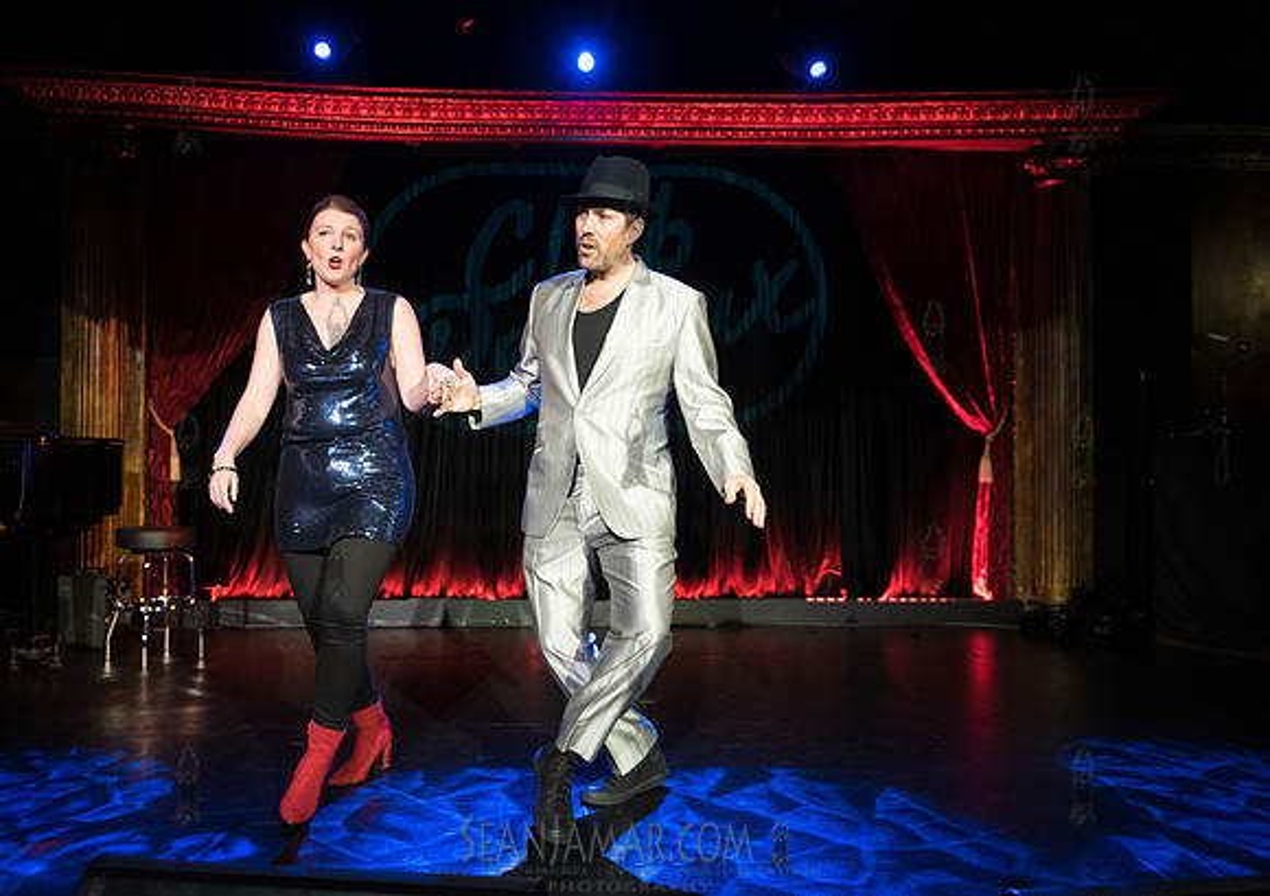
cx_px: 564
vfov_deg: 49.0
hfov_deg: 65.6
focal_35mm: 27
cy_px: 430
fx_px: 982
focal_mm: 24
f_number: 2.8
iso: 4000
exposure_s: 1/200
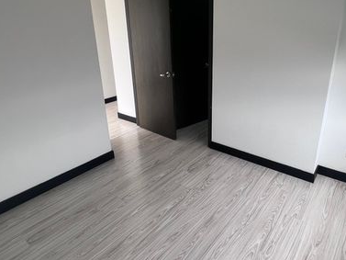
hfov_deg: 73.1
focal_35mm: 23
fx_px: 230
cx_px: 208
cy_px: 110
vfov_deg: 58.6
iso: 32
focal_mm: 1.57
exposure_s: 1/99
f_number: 1.8
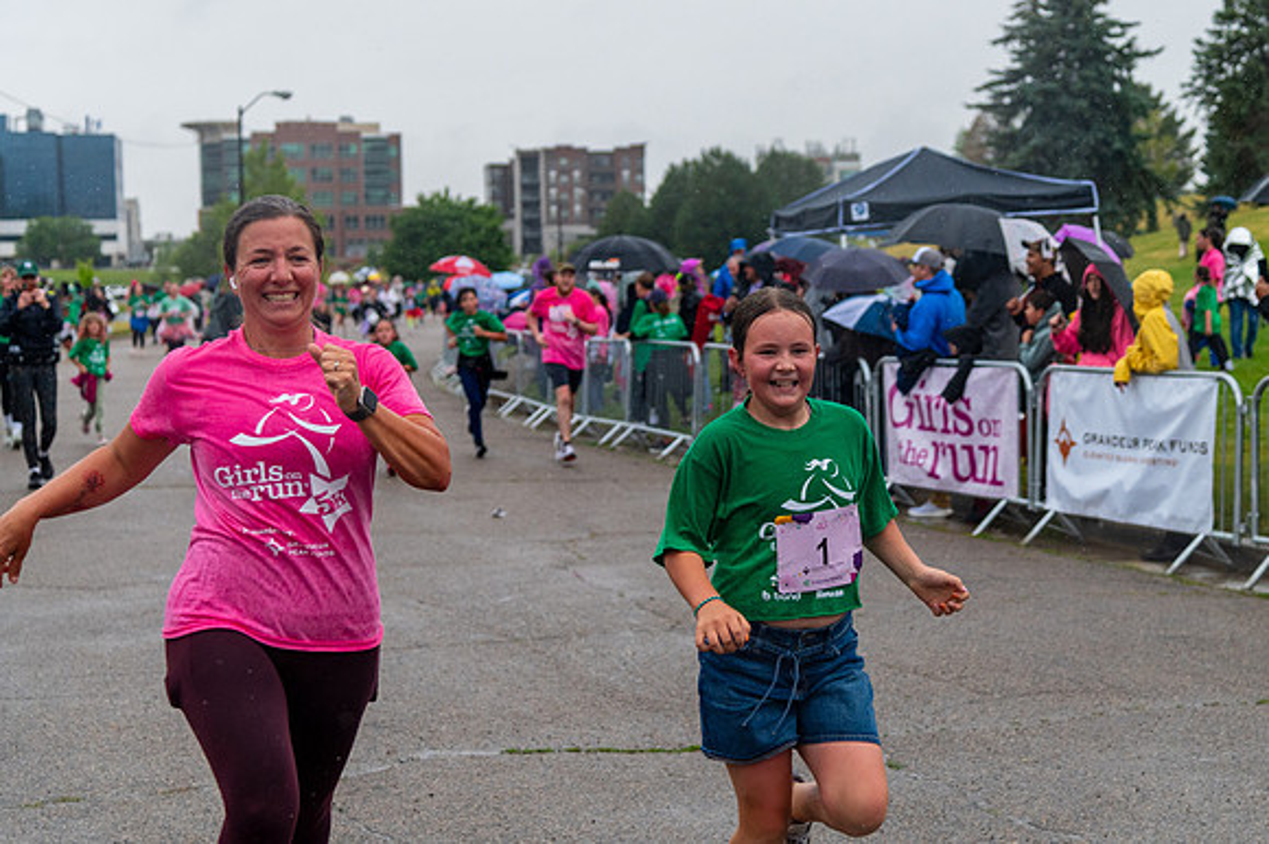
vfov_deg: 23.2
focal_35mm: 58
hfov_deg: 34.3
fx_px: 2056
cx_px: 712
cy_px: 370
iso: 1600
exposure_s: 1/3200
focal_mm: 52
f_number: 4
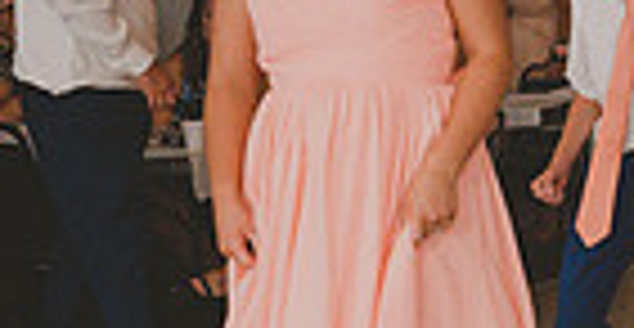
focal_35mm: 129
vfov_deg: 8.8
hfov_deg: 14.6
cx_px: 1181
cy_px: 289
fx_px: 2128
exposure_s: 1/125
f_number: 2.8
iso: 3200
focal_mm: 26
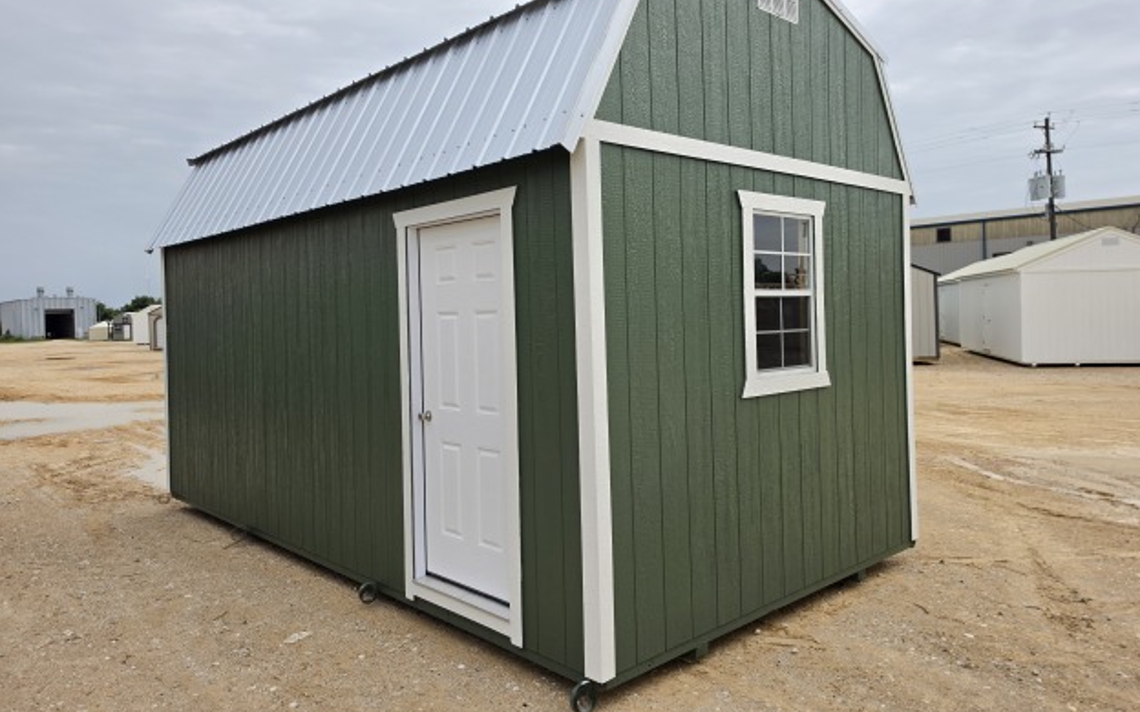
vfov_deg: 49.2
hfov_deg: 72.5
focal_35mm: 25
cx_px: 583
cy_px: 327
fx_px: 777
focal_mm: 6.5
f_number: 1.4
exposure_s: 1/7622
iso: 64
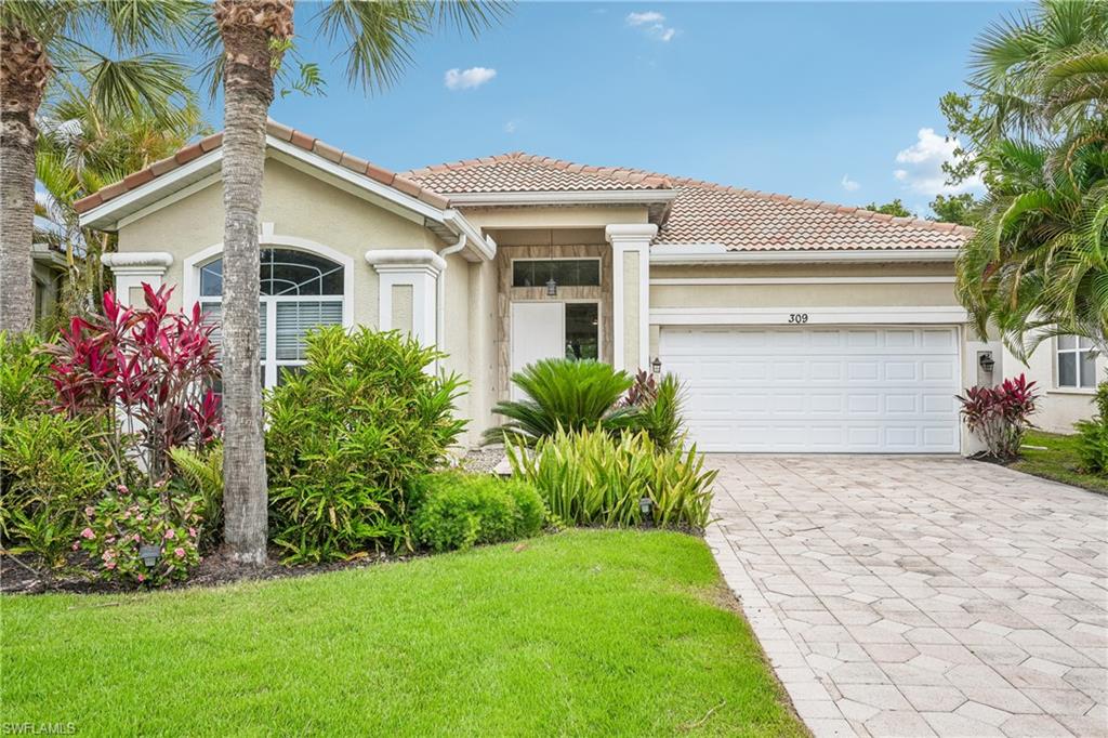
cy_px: 369
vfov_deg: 49.5
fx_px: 800
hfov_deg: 69.4
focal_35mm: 26
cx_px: 554
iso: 400
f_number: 8
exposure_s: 1/640
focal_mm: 26
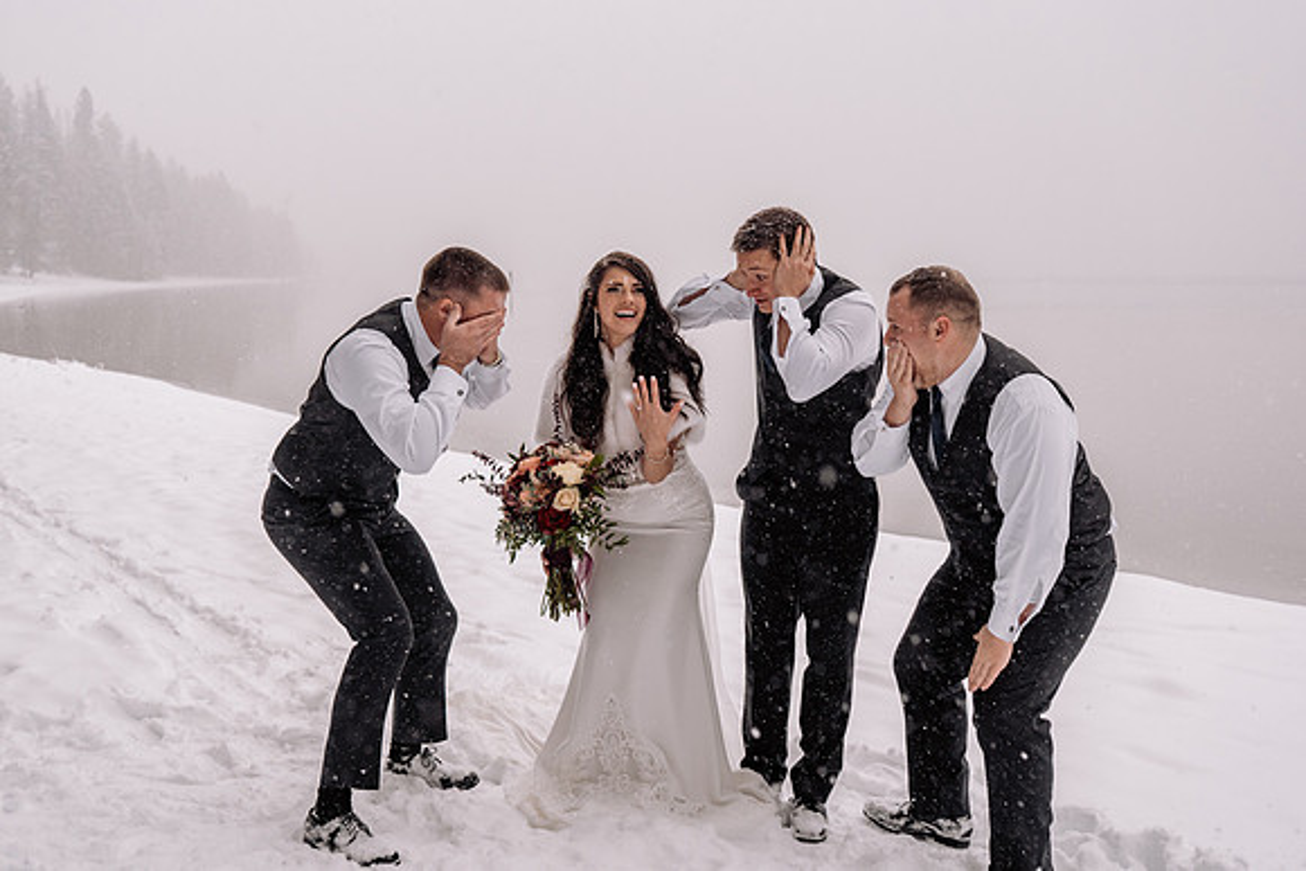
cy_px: 410
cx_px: 615
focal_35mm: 37
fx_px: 1344
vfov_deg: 35.9
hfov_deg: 51.8
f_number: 5
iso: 1250
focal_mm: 35
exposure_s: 1/250
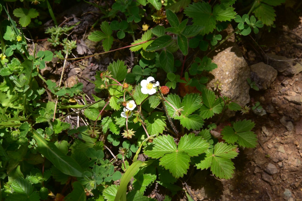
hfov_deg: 58.7
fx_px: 268
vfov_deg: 41.1
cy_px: 100
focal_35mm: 32
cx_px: 151
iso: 320
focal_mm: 32
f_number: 18
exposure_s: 1/125
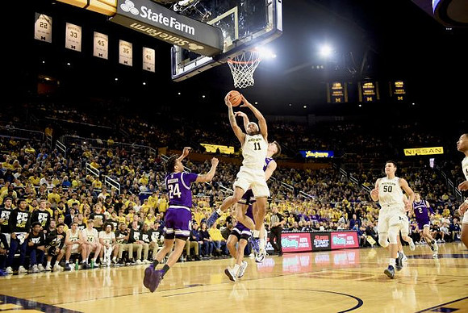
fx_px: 442
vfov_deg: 39.0
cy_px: 156
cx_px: 234
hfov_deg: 55.7
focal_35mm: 34
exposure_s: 1/1000
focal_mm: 34
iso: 2000
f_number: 2.8
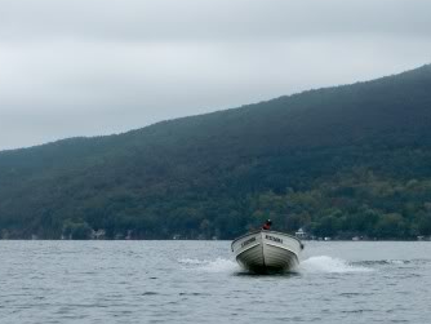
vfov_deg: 7.4
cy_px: 270
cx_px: 208
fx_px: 2504
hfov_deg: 9.8
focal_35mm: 201
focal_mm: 18.8
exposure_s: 1/200
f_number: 5.7
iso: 80
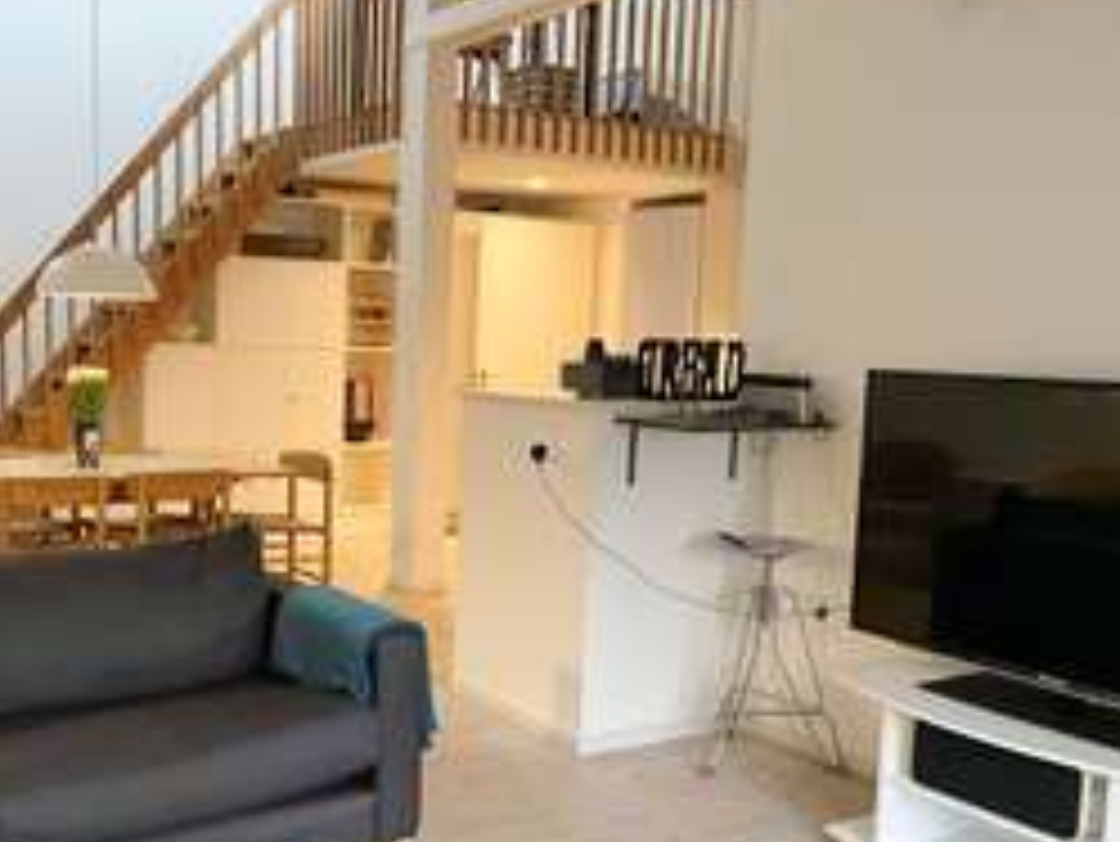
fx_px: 1262
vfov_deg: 36.7
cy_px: 495
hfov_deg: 47.3
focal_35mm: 39
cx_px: 403
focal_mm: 4.25
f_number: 1.8
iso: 320
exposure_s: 1/50
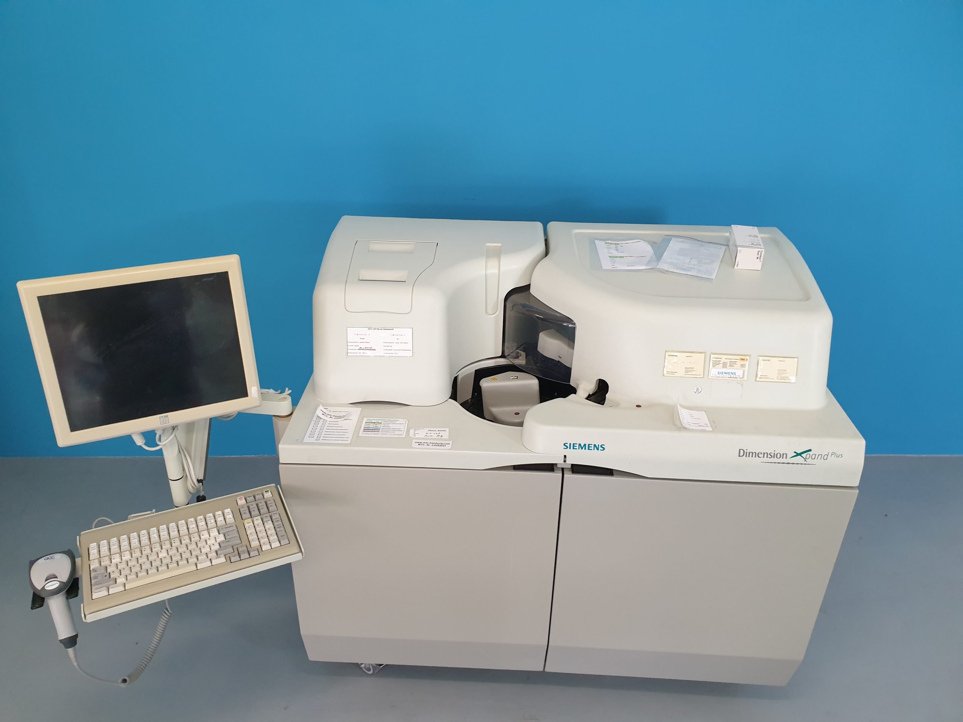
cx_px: 482
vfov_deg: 53.1
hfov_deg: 67.3
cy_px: 361
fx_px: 723
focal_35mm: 26
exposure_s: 1/50
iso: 320
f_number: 2.4
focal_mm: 4.3
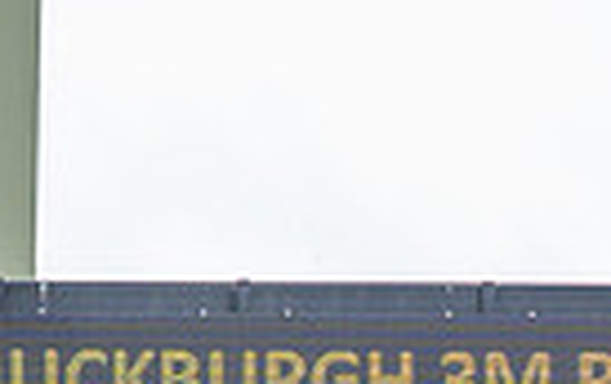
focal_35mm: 577
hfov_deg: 3.6
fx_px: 9620
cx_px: 618
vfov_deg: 2.3
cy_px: 559
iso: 400
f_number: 5
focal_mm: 94
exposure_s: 1/800
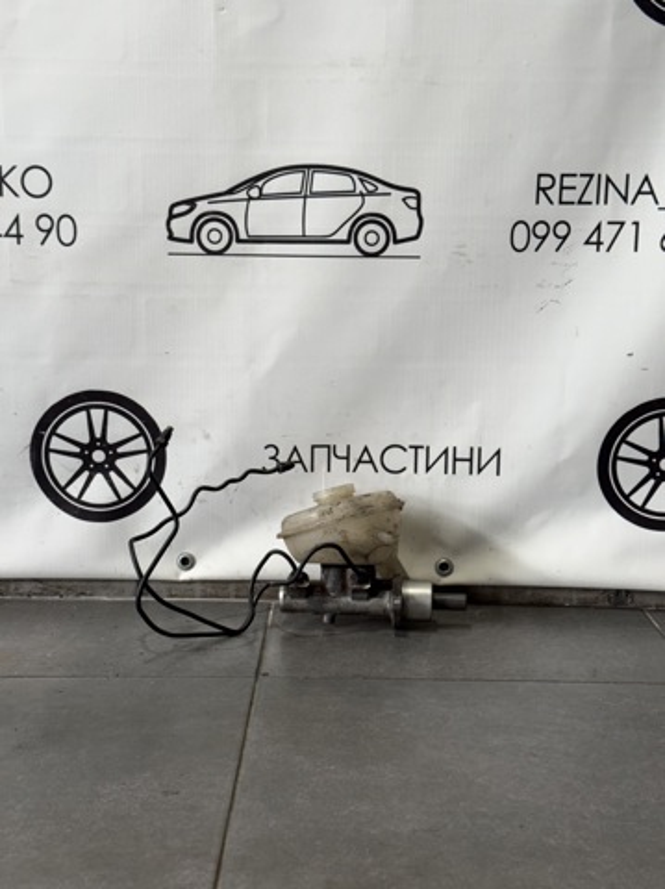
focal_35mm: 48
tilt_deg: -9.7
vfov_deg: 39.7
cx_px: 332
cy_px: 444
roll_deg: -1.1
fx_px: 1232
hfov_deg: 30.2
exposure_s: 1/100
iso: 80
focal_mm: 6.76
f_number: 1.78
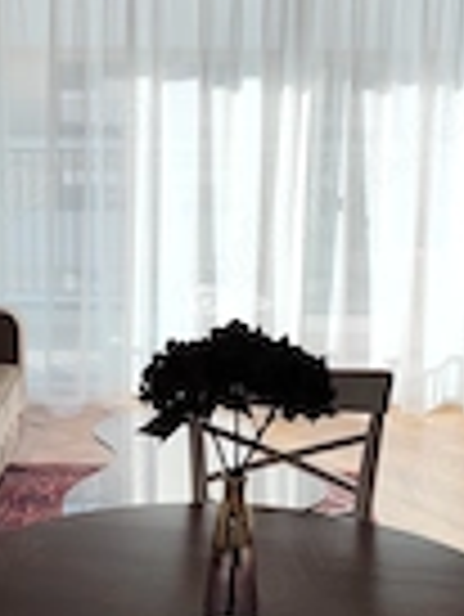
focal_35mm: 67
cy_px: 279
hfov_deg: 21.9
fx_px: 1196
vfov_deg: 28.9
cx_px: 162
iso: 50
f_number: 1.65
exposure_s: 1/360
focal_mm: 6.14
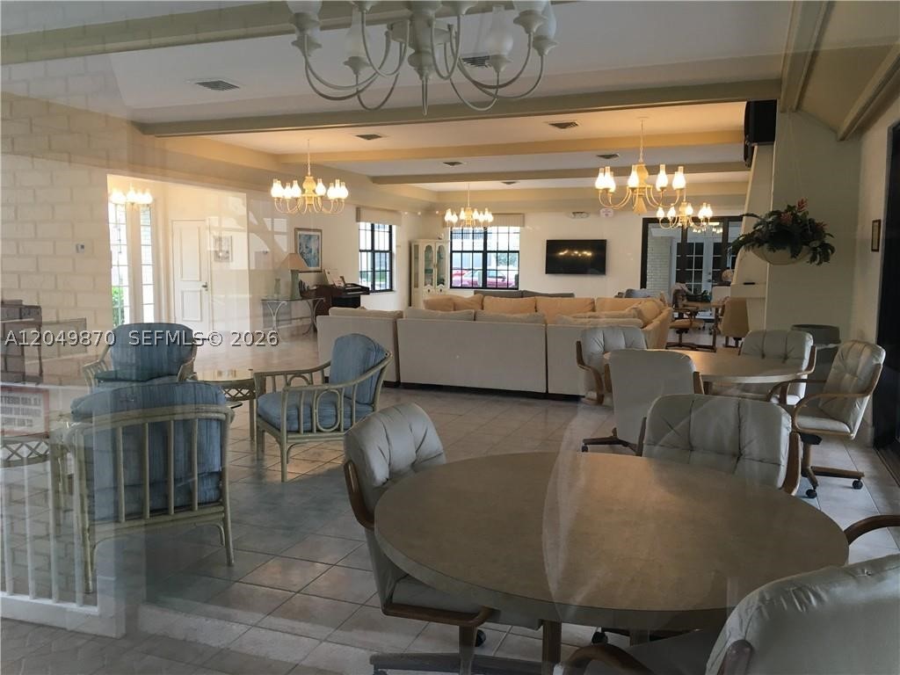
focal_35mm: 29
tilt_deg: -6.4
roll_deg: -0.5
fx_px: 754
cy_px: 338
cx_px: 450
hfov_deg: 61.7
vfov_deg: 48.2
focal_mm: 4.15
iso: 80
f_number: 2.2
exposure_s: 1/30
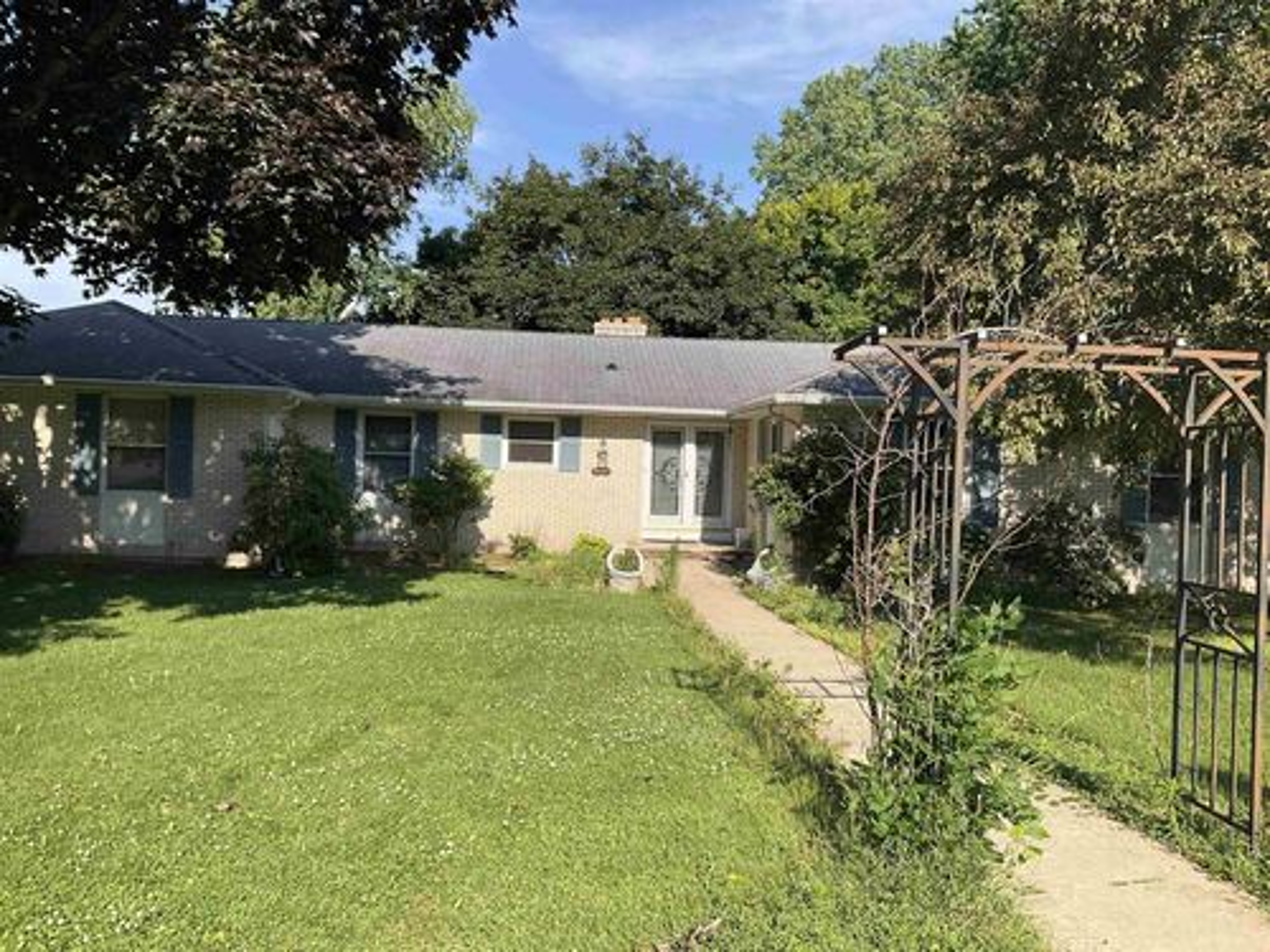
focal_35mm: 29
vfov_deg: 48.2
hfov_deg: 61.7
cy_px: 476
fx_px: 1064
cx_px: 635
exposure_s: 1/1121
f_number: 1.8
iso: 25
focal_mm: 3
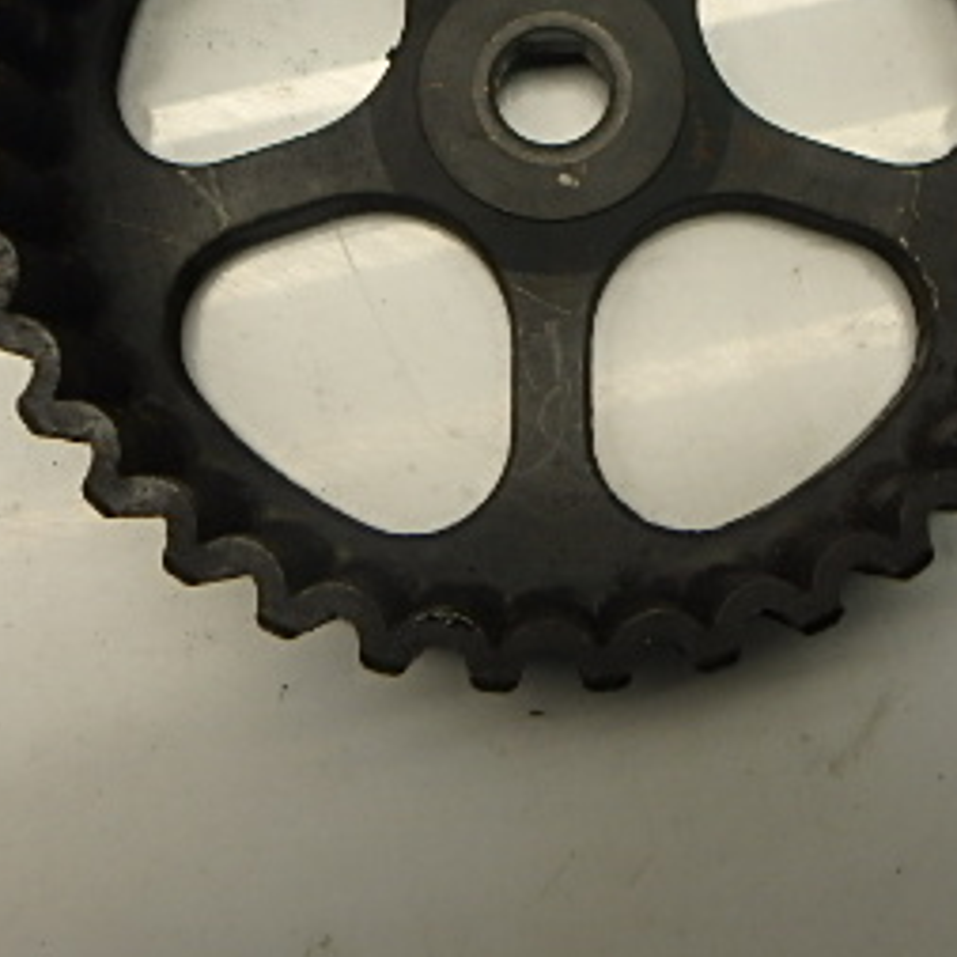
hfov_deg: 35.8
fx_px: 1470
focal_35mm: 47
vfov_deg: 34.0
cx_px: 605
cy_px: 87
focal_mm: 3.7
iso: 160
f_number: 3.5
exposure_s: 1/60
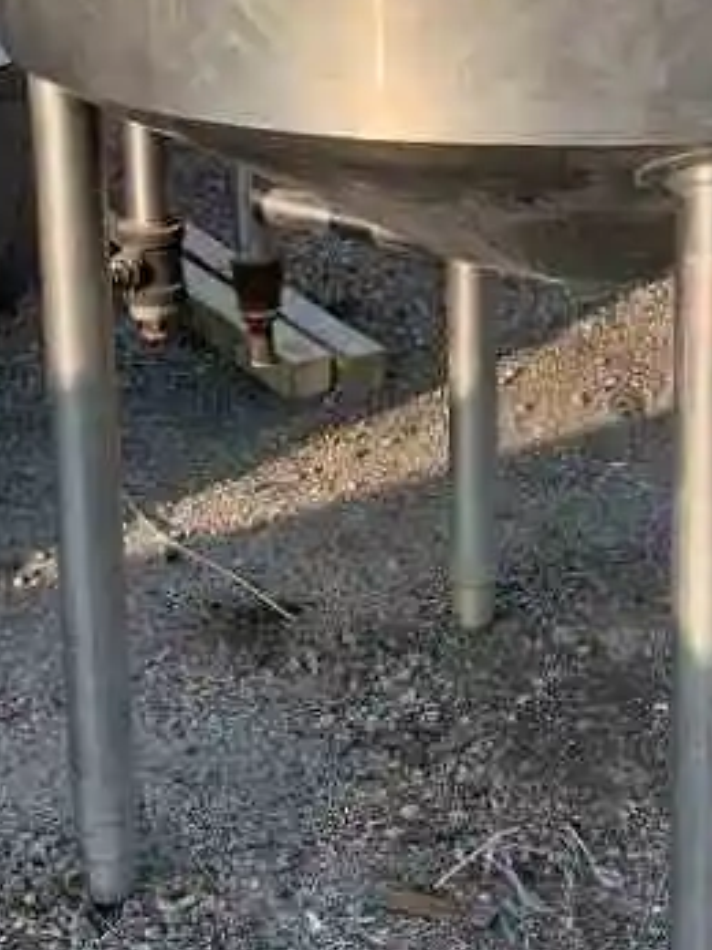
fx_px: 2058
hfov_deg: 19.4
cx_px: 559
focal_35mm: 75
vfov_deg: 25.4
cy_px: 140
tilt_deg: -12.2
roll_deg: +0.0
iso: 25
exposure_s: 1/1124
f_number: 1.8
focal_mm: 4.25
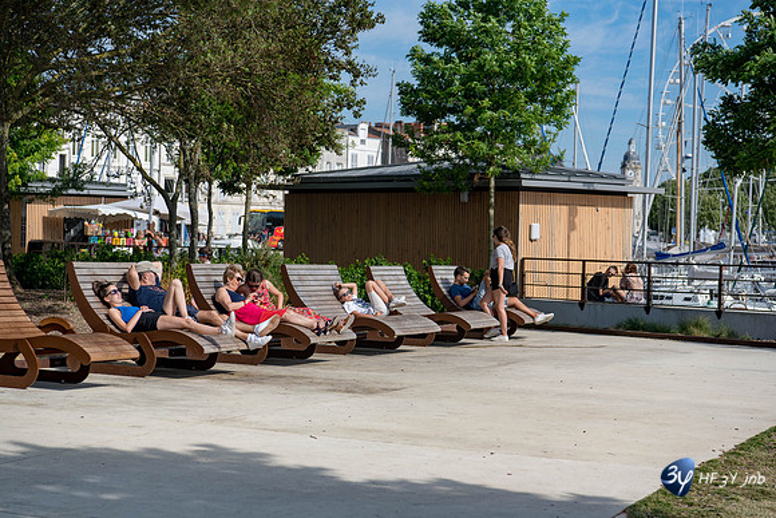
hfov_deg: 28.8
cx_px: 388
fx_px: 1509
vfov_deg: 19.5
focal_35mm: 70
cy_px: 259
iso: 64
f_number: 6.3
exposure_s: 1/640
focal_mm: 70
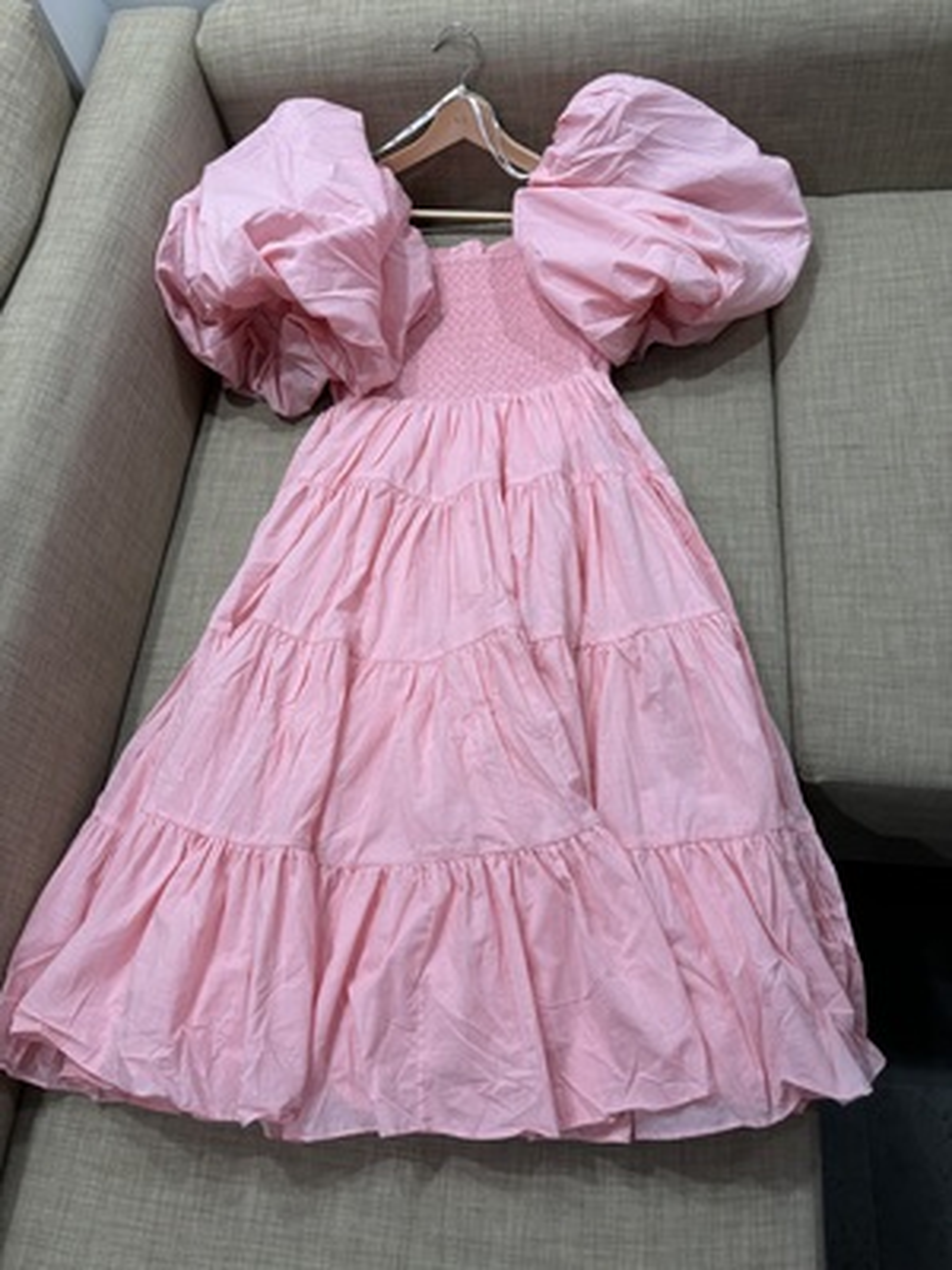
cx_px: 476
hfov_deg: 53.1
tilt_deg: -61.9
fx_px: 953
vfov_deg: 67.3
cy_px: 635
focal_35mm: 26
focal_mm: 5.96
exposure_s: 1/100
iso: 125
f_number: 1.6
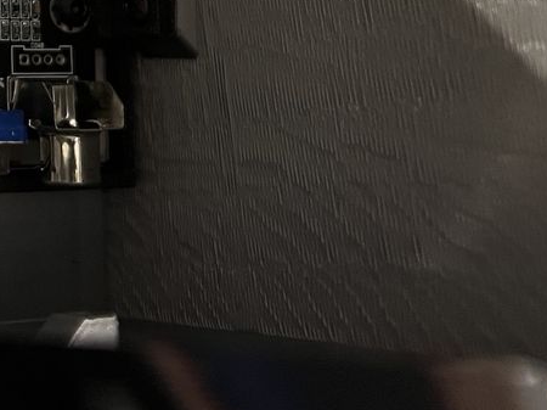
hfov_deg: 22.6
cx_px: -218
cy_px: -125
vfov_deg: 18.5
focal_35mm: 74
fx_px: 1169
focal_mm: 5.7
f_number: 1.5
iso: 200
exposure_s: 1/60
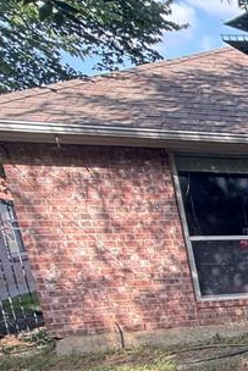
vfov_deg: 38.1
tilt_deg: -13.5
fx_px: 506
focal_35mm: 49
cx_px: 611
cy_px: 321
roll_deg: -1.2
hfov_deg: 14.7
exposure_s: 1/161
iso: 64
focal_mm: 2.22
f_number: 2.2
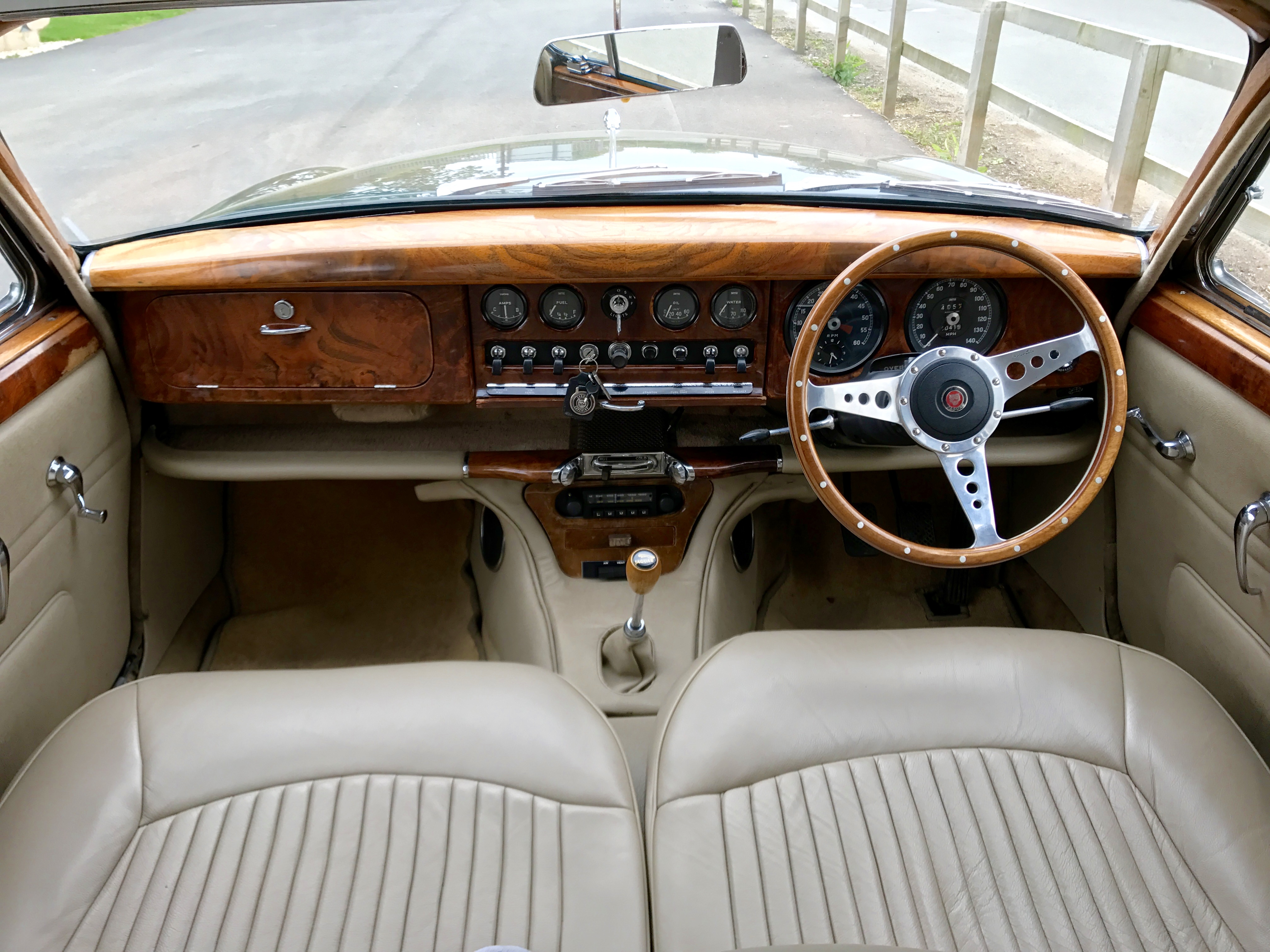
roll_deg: +0.7
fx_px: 1027
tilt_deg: -29.5
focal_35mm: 28
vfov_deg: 49.7
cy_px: 476
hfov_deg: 63.4
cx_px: 635
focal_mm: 3.99
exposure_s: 1/100
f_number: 1.8
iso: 20
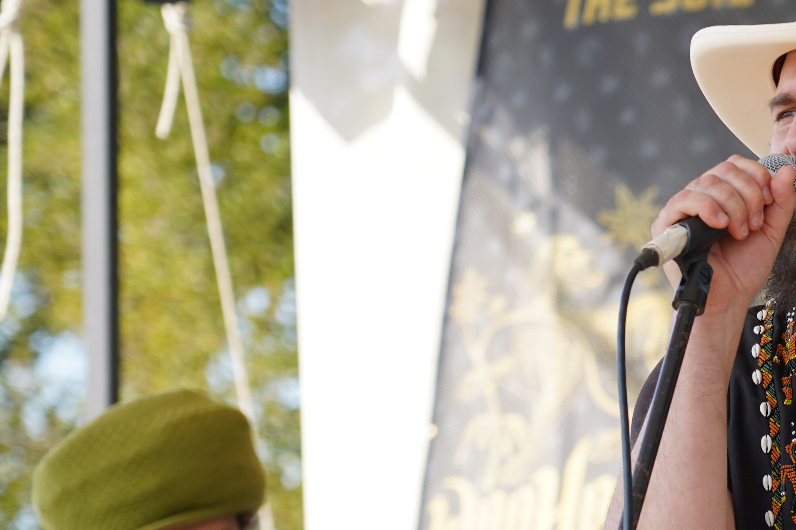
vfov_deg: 4.8
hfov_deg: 7.1
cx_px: 853
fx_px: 6367
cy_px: 538
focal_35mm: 288
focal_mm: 105
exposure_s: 1/200
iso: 100
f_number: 4.5
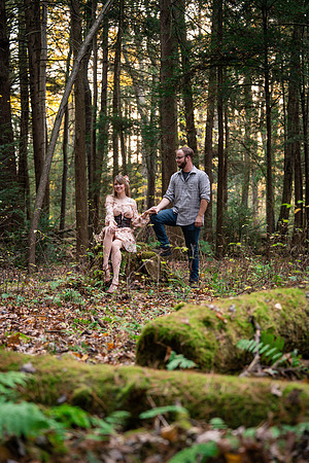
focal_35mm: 70
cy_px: 232
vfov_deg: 28.8
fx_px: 901
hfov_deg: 19.5
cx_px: 154
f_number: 2.8
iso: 1250
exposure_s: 1/160
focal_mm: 70
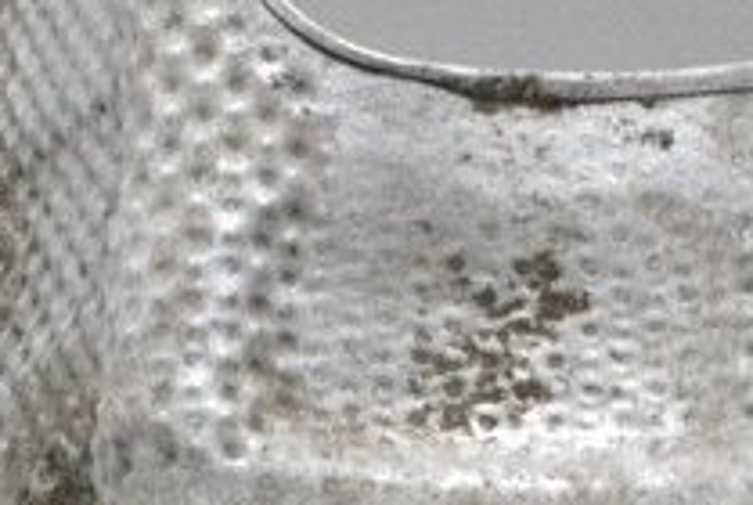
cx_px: 785
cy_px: 521
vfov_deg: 6.2
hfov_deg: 9.3
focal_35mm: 220
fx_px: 4608
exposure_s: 1/160
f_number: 10
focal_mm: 30
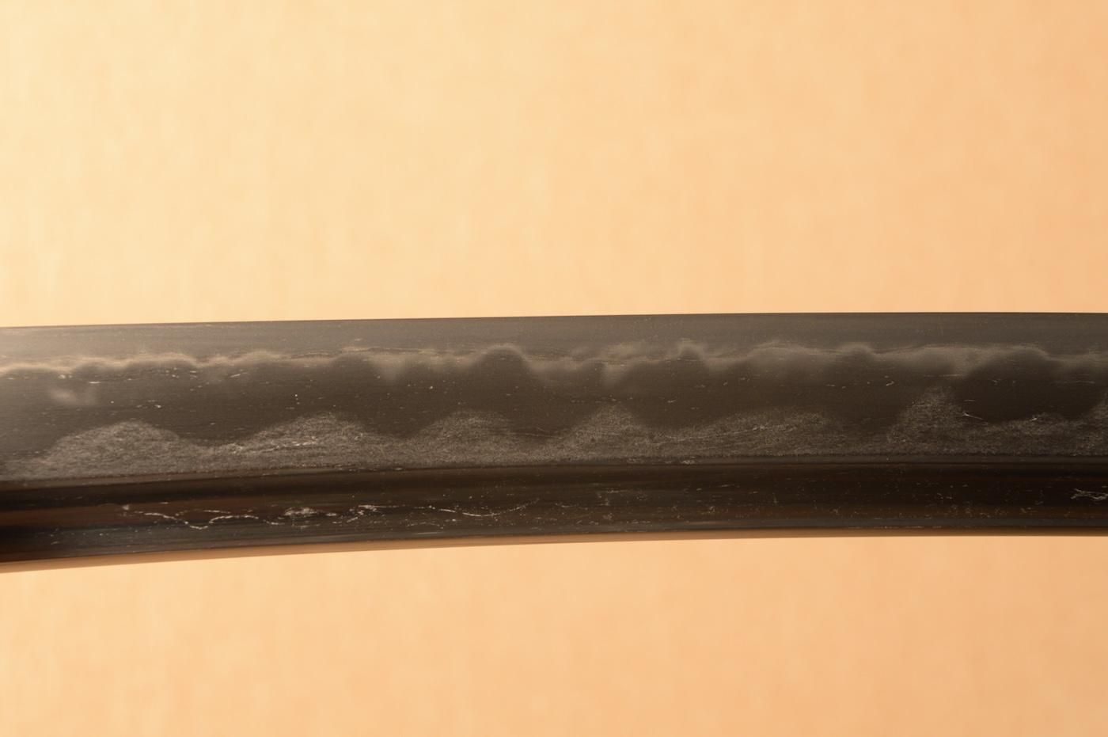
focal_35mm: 135
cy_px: 368
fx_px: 4151
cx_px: 554
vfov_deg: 10.1
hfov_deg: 15.2
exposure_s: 1/1.6
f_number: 11
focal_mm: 90
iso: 400
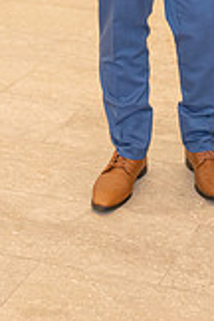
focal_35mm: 123
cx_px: 237
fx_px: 1097
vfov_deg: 15.7
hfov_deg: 11.0
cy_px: -113
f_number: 2.8
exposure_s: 1/160
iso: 800
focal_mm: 29.5
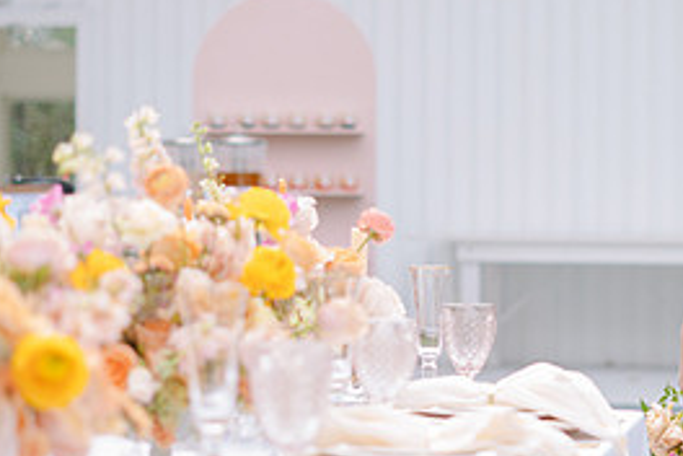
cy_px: 224
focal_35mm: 110
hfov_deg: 18.5
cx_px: 481
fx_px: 2087
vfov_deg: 12.5
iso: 50
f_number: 2
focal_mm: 50
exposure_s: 1/200
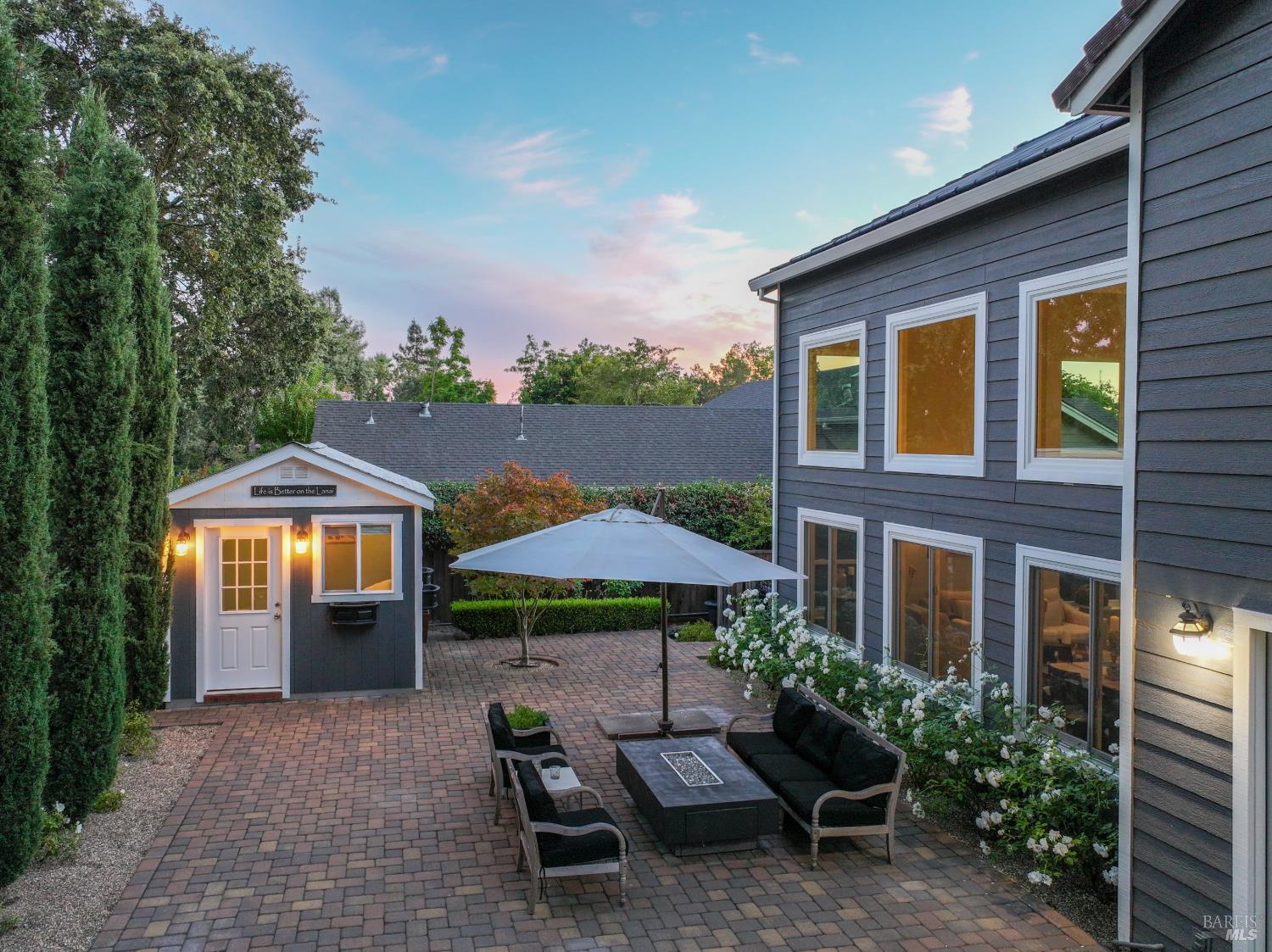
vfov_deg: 56.8
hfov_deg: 71.6
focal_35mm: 24
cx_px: 636
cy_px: 476
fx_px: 881
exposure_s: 1/25
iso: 190
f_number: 2.8
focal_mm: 12.29
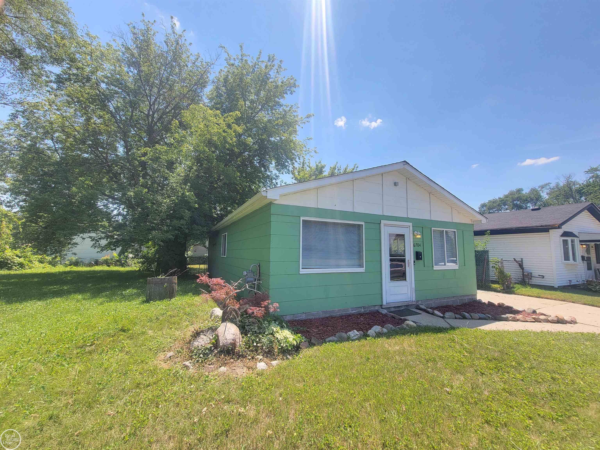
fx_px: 225
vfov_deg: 89.9
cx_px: 300
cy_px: 225
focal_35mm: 13
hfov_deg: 106.2
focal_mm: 2.2
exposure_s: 1/525
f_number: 2.2
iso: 50
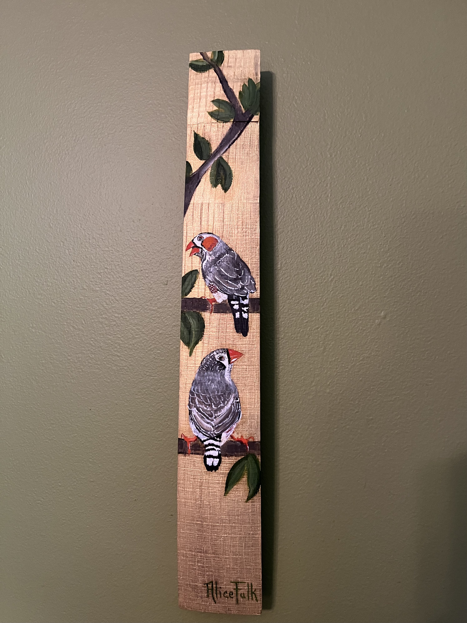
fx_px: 468
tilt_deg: +0.9
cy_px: 312
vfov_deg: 67.3
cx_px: 234
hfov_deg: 53.1
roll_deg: -1.6
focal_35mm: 26
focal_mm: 5.1
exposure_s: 1/40
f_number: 1.6
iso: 640
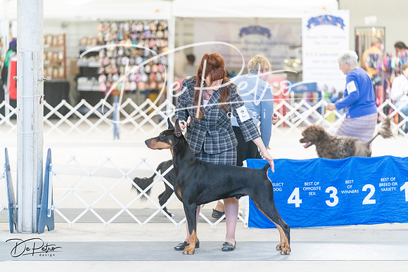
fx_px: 1746
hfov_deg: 13.3
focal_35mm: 154
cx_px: 204
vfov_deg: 8.9
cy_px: 136
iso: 5000
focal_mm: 154
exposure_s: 1/250
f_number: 3.2
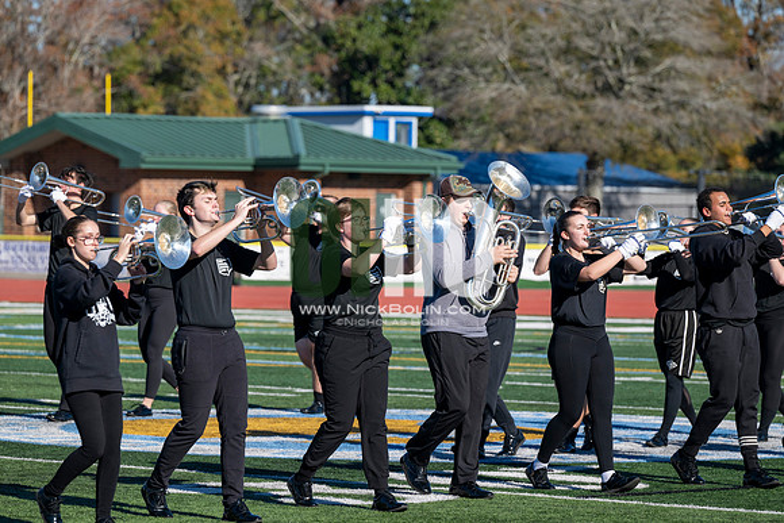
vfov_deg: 7.2
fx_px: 4139
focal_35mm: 190
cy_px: 262
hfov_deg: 10.8
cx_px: 392
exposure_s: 1/2000
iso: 320
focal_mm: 190
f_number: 5
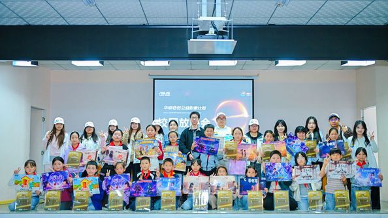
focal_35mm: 36
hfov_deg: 55.3
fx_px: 370
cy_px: 119
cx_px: 195
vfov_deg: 32.8
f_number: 2.8
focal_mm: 34
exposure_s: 1/200
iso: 1250
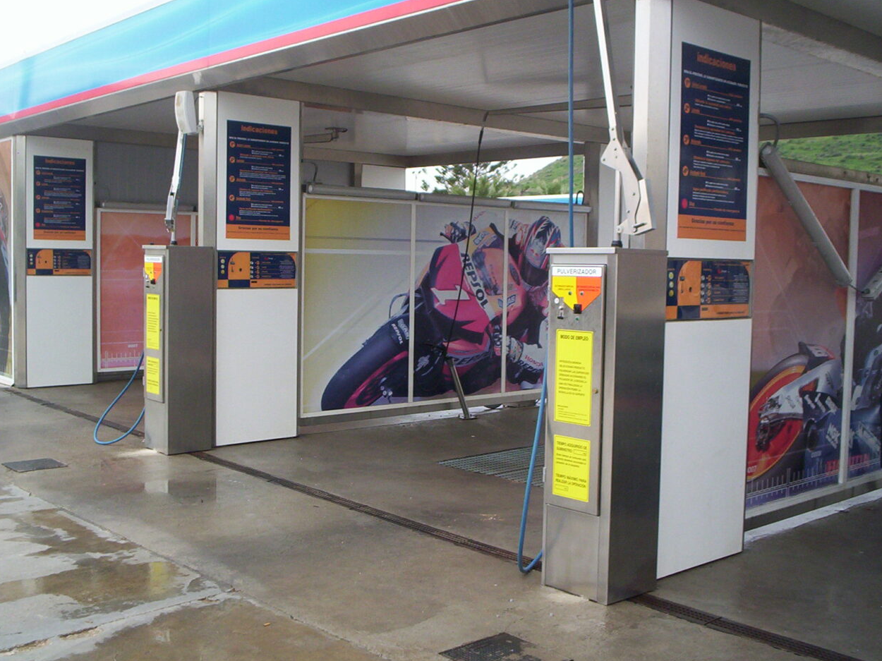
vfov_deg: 36.8
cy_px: 326
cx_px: 433
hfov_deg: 47.9
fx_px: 994
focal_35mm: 39
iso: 100
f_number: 4.5
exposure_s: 1/112
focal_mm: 4.99
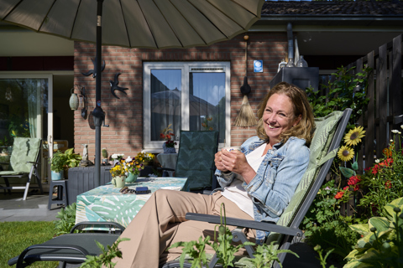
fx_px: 319
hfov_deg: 64.6
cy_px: 134
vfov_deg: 45.7
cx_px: 202
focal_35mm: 28
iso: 200
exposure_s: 1/1250
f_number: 5.6
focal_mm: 28.5
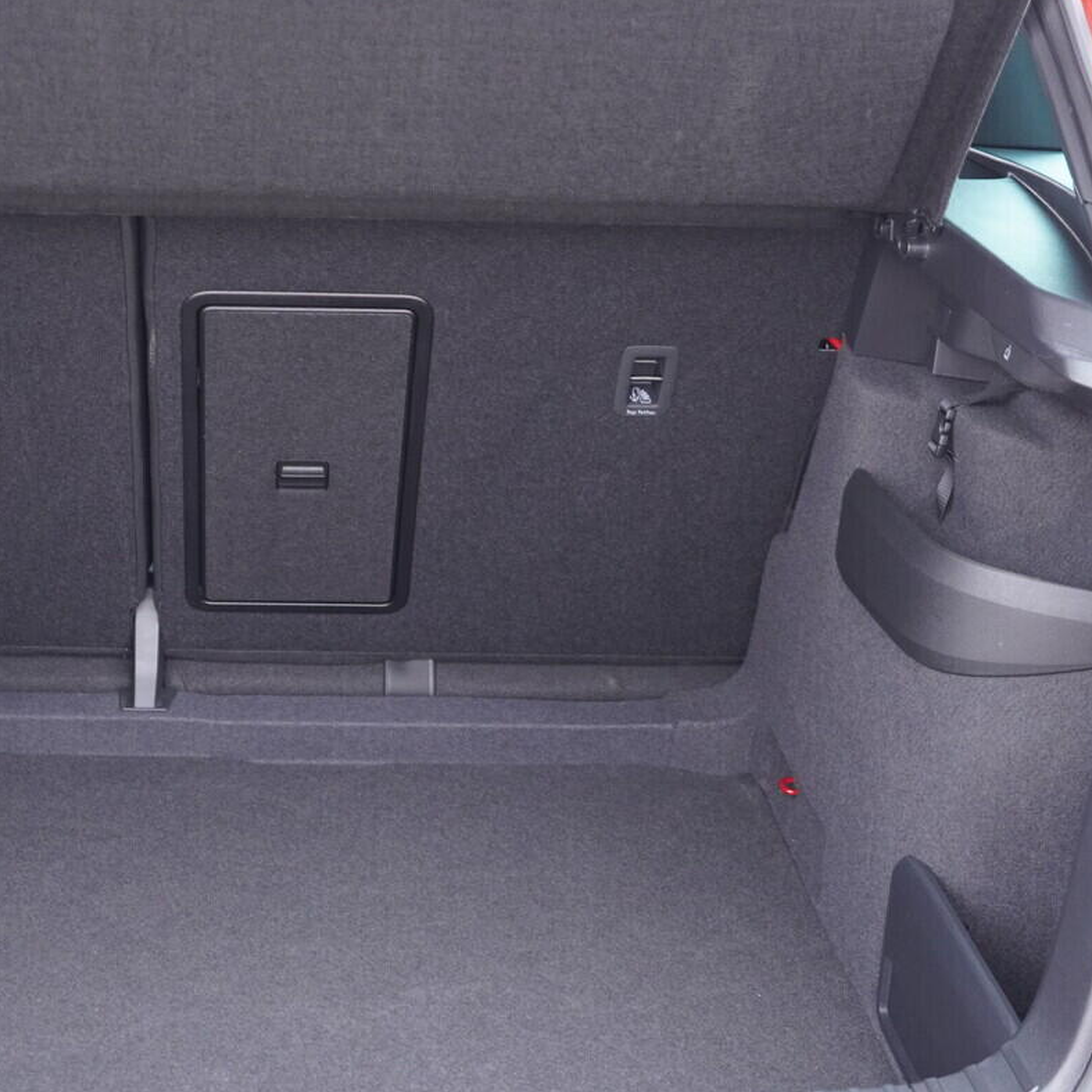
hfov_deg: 30.1
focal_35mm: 56
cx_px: 283
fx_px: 1999
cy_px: 506
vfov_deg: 30.5
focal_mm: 24
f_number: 2.8
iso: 1000
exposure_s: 1/40
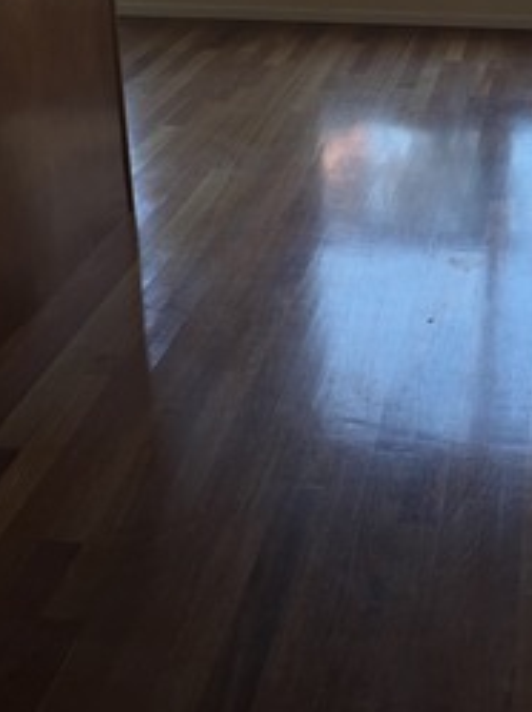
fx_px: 1150
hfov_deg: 25.1
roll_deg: -1.2
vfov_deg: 33.4
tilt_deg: -17.8
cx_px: 501
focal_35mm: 56
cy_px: 143
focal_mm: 4.15
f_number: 2.2
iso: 32
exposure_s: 1/60
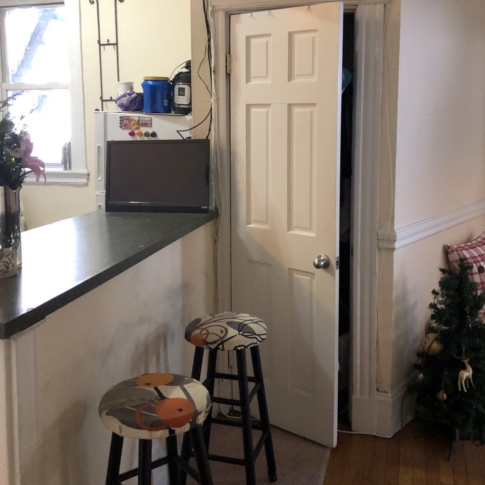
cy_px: 184
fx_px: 587
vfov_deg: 44.6
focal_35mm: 37
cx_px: 242
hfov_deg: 44.9
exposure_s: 1/15
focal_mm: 3.99
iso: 100
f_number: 1.8
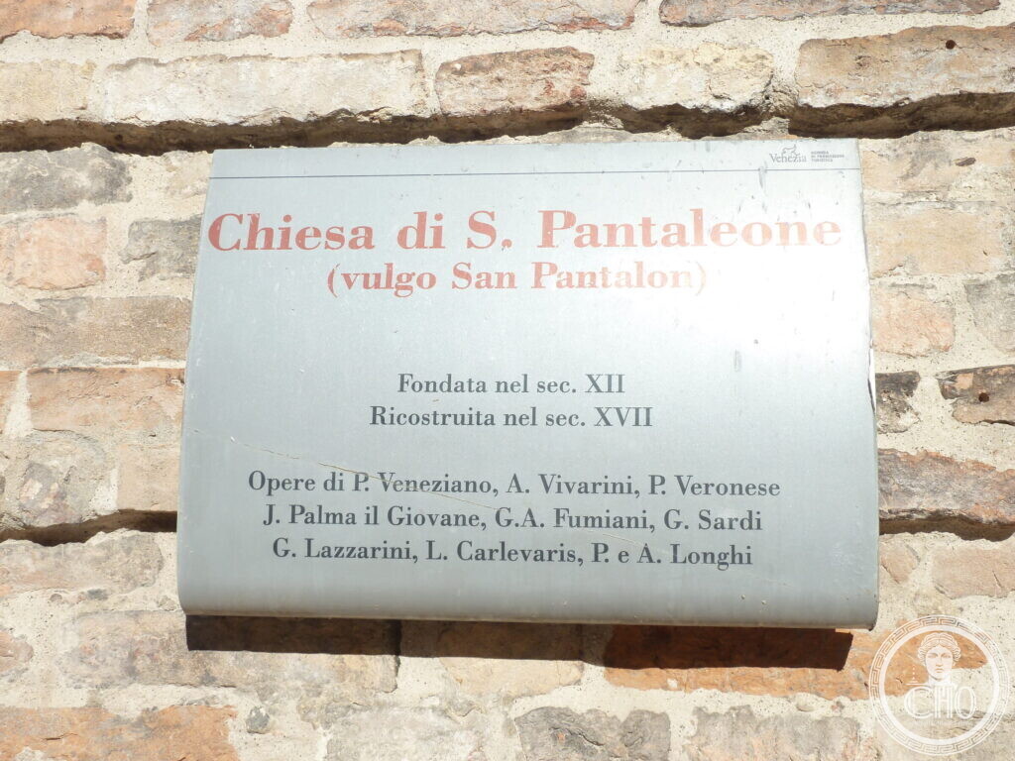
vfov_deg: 34.3
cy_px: 380
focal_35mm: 42
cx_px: 508
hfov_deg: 44.8
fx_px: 1232
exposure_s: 1/500
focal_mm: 6.9
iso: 80
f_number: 4.5
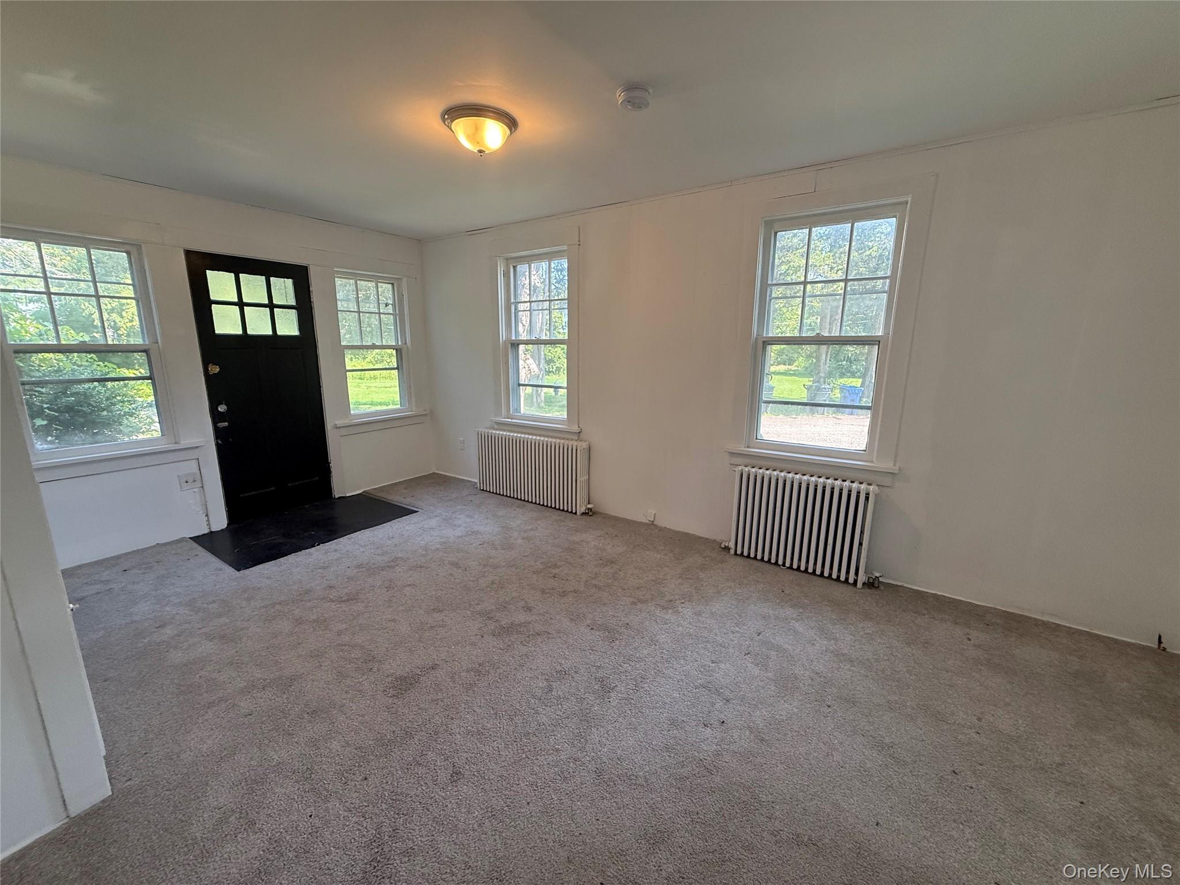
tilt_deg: -11.7
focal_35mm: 14
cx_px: 590
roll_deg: -0.3
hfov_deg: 102.1
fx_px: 477
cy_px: 442
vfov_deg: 85.7
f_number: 2.2
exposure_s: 1/120
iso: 125
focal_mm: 2.22
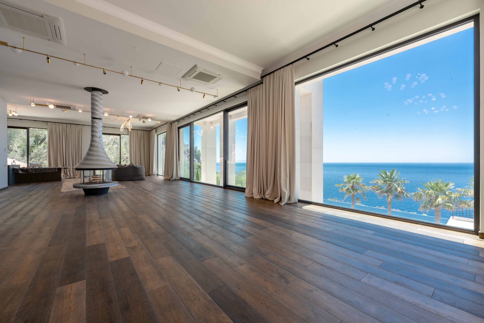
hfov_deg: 104.3
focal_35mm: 14
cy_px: 162
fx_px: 188
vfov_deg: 81.2
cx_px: 242
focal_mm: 14
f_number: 10
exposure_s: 1/250
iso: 400
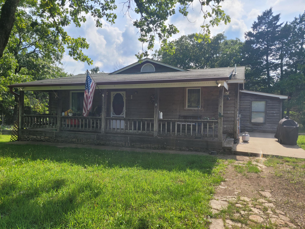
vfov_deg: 53.1
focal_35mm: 26
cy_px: 114
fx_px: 229
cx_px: 152
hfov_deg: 67.3
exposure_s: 1/1756
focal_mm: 5.4
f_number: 1.8
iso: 40
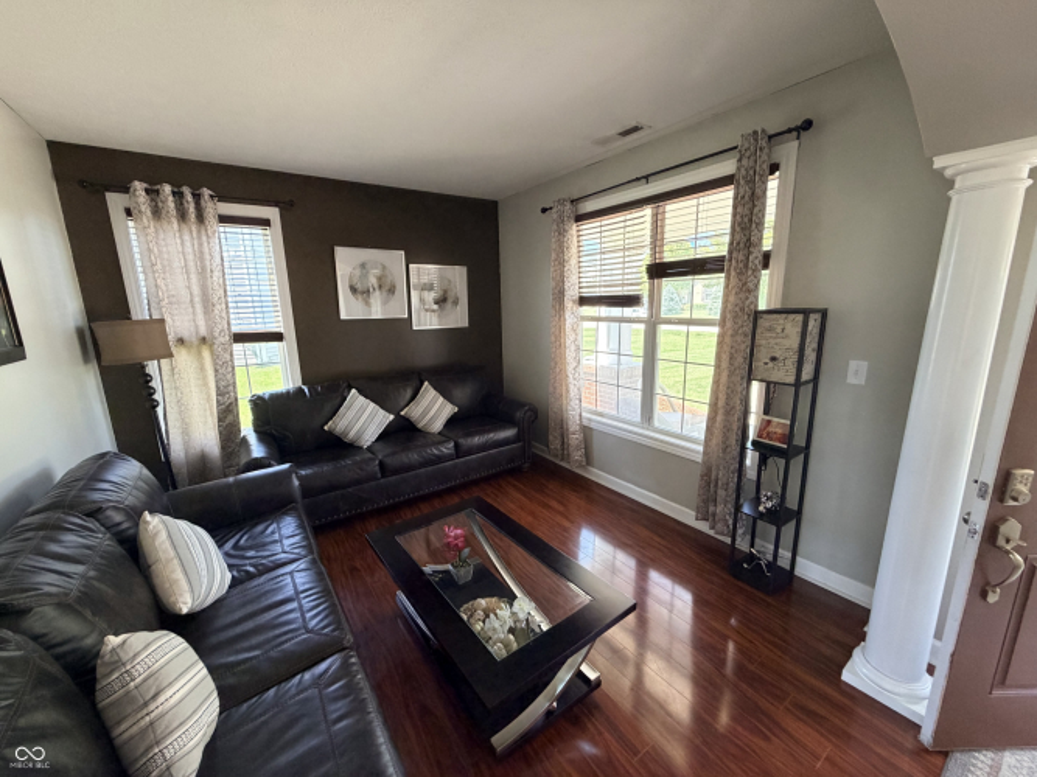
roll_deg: +1.6
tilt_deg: -12.9
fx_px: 419
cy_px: 388
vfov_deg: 85.7
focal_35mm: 14
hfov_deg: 102.1
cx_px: 518
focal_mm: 2.22
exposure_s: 1/94
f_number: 2.2
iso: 320
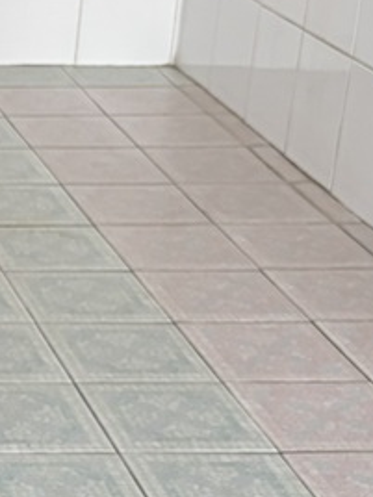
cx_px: -460
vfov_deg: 15.8
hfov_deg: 10.6
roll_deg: +0.6
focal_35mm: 124
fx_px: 1782
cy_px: 150
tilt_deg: -17.9
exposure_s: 1/102
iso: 125
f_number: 1.6
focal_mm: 5.96
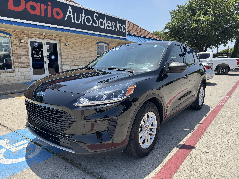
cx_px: 120
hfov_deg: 71.6
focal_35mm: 24
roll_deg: +0.6
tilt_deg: -11.1
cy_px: 90
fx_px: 166
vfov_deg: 56.8
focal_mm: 6.76
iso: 80
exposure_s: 1/2331
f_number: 1.78
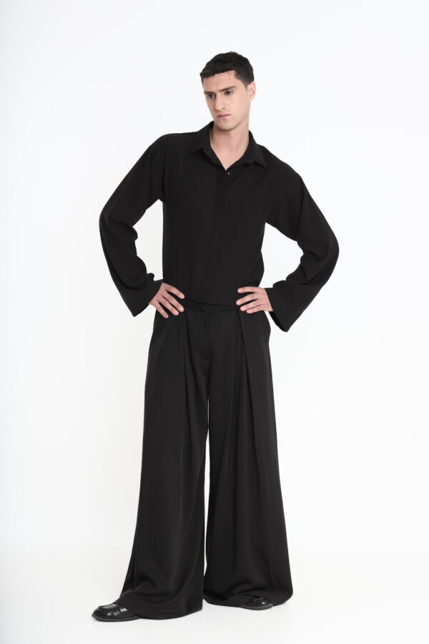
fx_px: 1251
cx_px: 214
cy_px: 322
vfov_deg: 28.8
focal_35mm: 70
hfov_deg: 19.5
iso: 200
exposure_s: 1/200
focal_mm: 70
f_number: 10
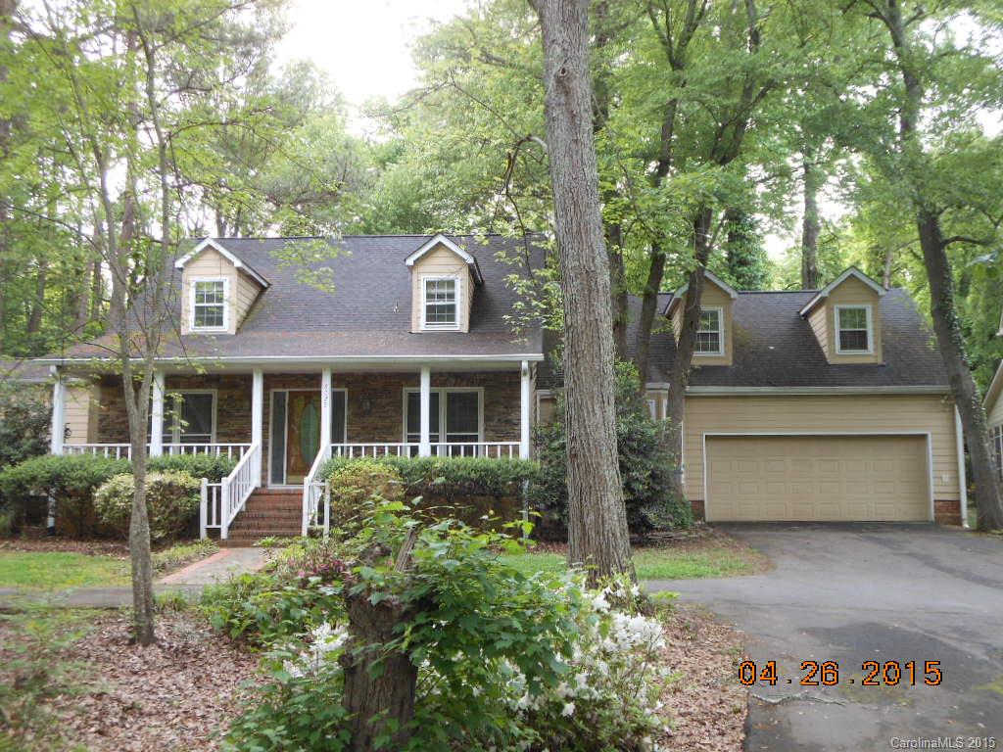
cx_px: 502
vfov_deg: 37.7
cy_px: 376
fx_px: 1101
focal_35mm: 38
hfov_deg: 49.0
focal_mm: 6.8
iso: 80
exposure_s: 1/40
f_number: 3.6
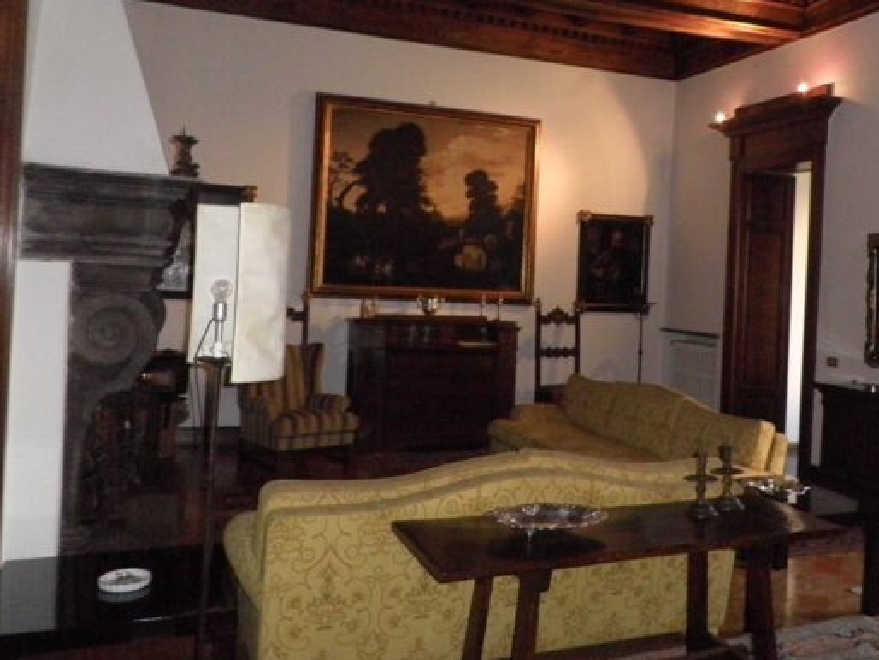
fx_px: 889
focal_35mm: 35
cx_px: 573
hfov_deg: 51.8
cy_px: 273
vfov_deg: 40.6
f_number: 3.3
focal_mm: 4.3
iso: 500
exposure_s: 1/30
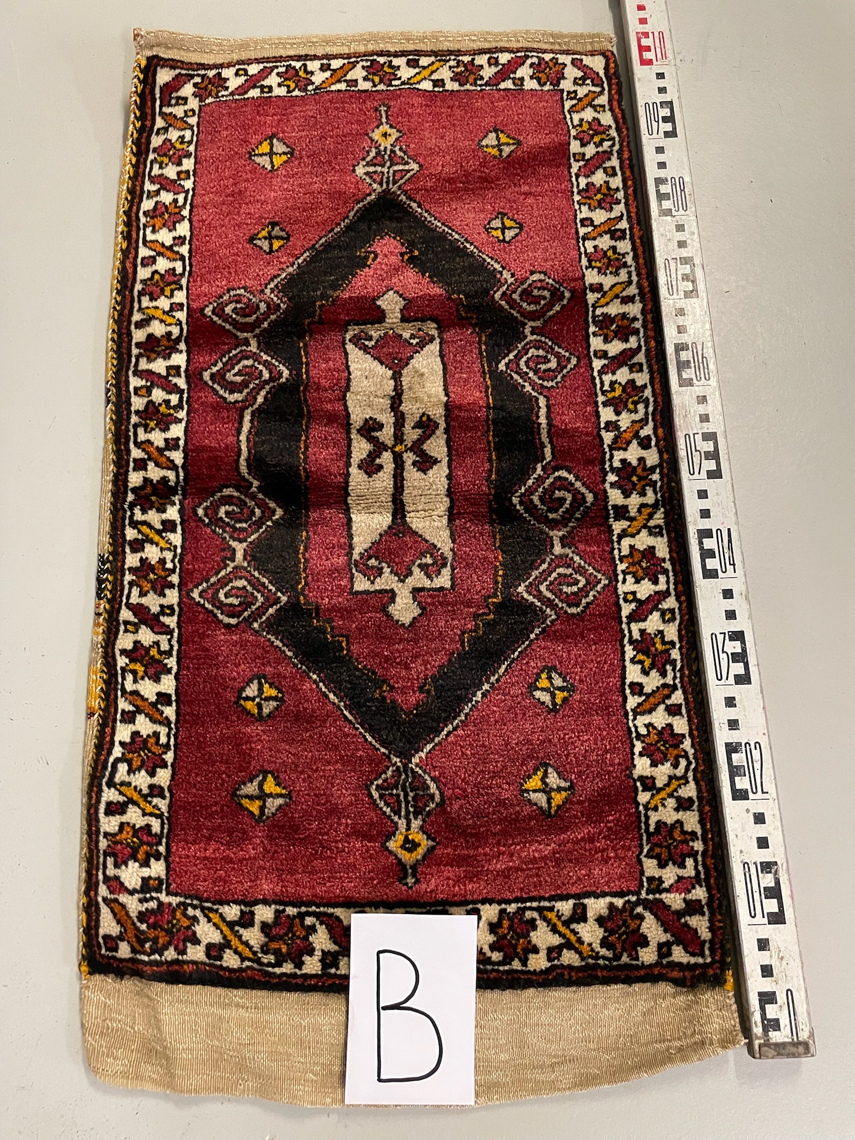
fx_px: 856
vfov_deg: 67.3
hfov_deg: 53.1
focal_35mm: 26
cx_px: 428
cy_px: 570
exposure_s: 1/50
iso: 400
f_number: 1.6
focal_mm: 4.2
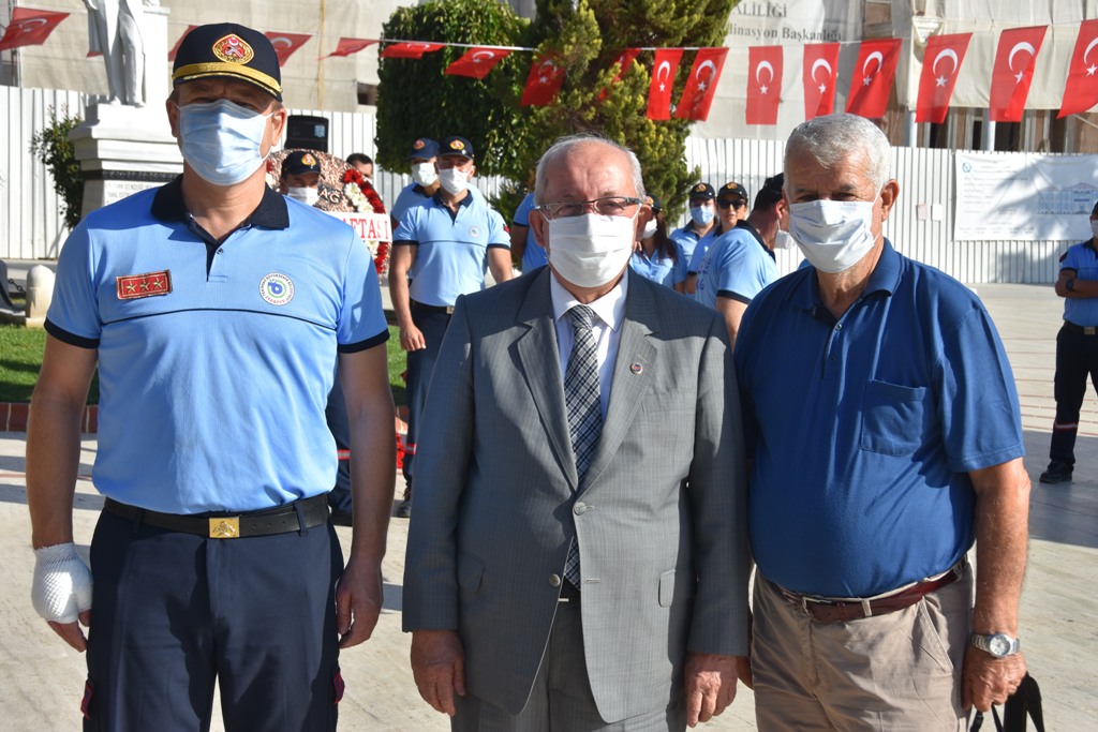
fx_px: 1601
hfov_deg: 37.8
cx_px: 549
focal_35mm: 52
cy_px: 366
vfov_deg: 25.8
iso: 180
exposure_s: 1/500
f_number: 8
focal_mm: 35
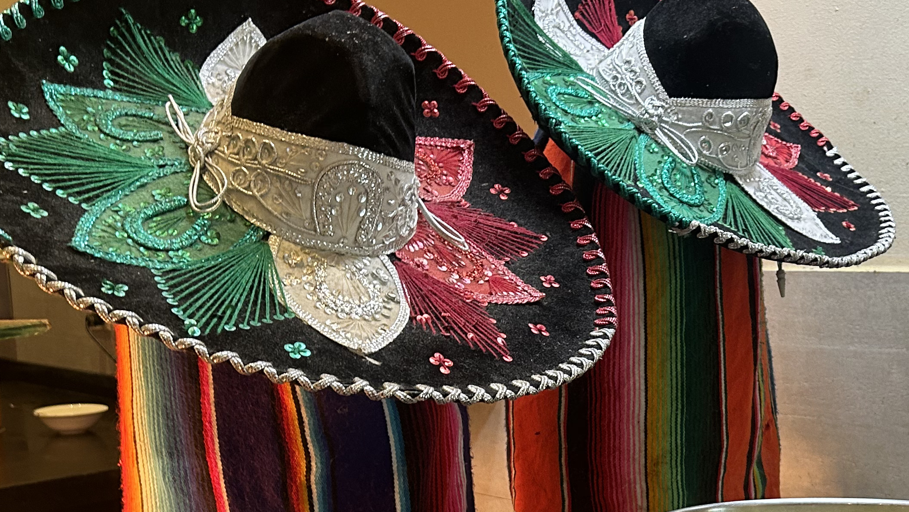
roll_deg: +1.1
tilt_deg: -9.2
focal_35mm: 54
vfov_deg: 21.5
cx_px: 592
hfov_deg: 38.1
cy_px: 499
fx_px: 1302
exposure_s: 1/60
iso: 160
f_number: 1.5
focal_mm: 5.7
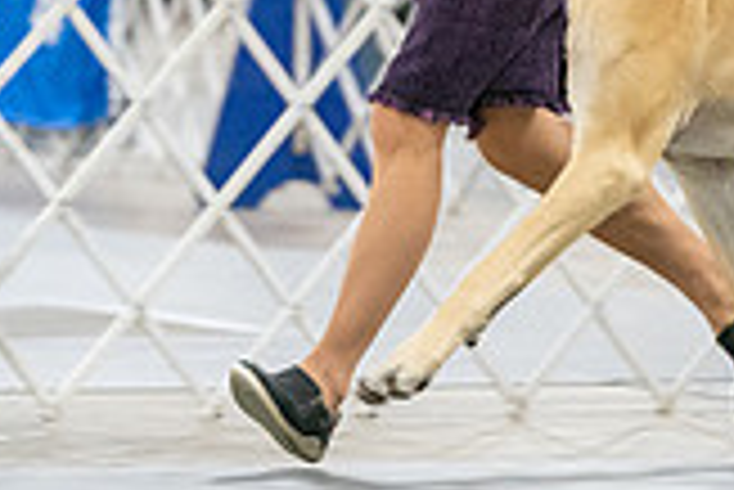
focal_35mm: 527
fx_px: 10754
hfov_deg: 3.9
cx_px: 657
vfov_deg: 2.6
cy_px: -164
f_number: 3.2
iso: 6400
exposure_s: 1/200
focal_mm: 148
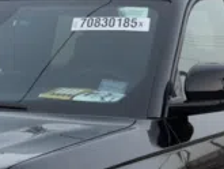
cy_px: 5
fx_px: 881
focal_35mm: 136
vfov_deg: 10.8
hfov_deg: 14.1
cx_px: -29
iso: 100
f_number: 1.78
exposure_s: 1/244
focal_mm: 6.76
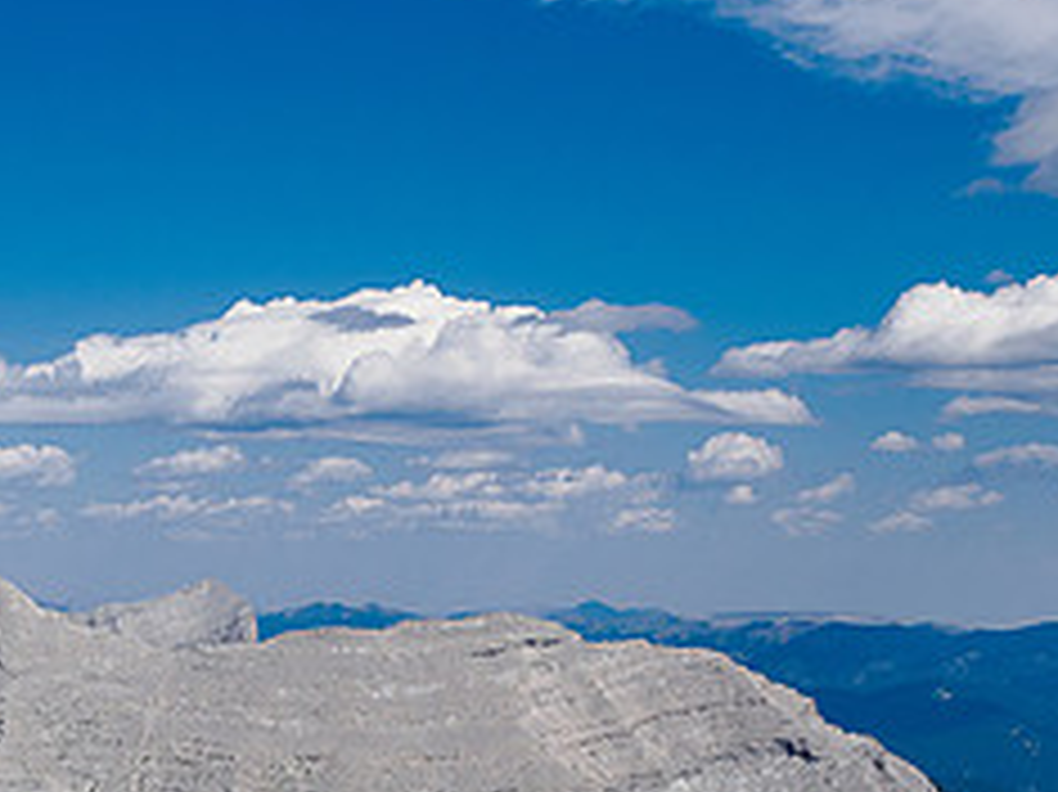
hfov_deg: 21.4
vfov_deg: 16.0
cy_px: 907
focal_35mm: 89
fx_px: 2719
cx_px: 41
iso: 200
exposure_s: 1/640
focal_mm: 18
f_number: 8
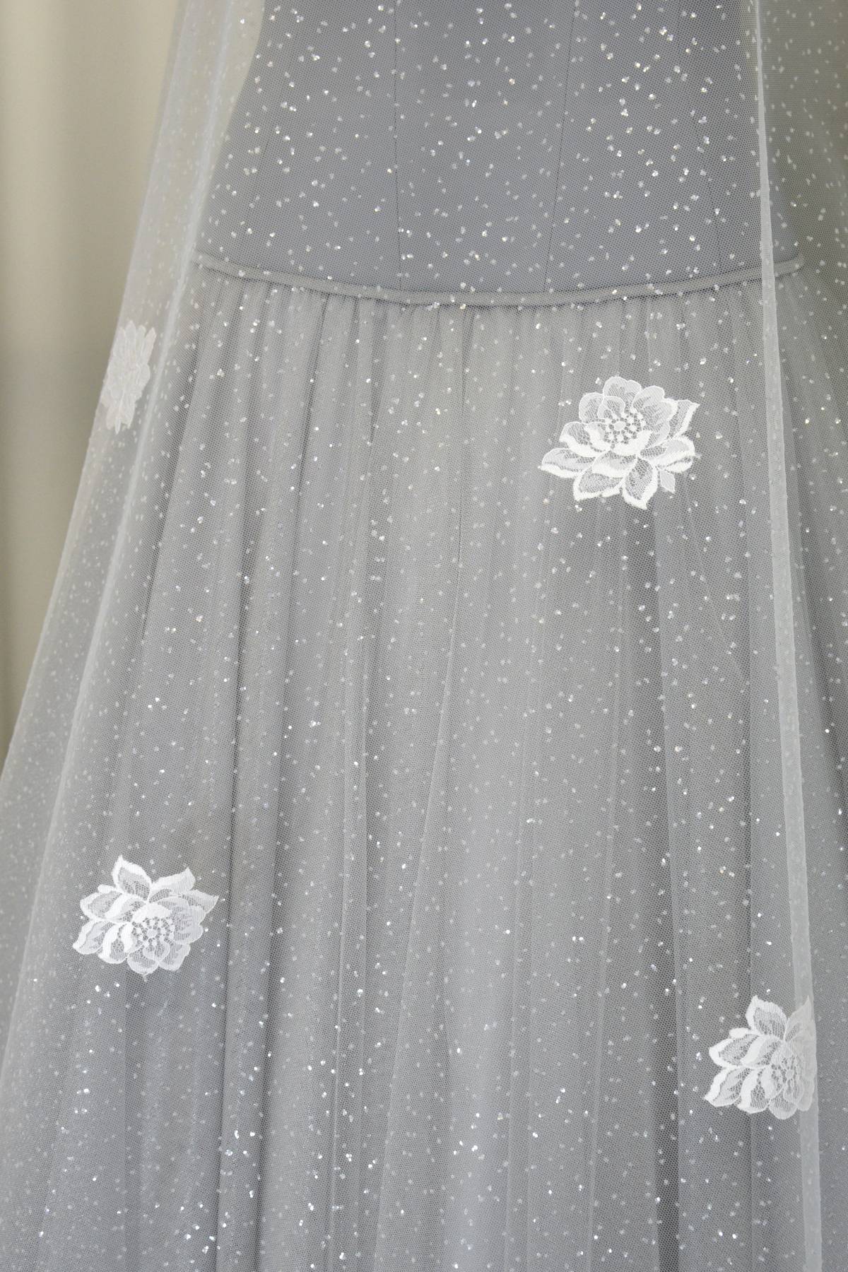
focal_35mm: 52
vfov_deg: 37.9
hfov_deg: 25.8
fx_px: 1855
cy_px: 636
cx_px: 424
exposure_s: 1/100
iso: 400
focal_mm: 35
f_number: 5
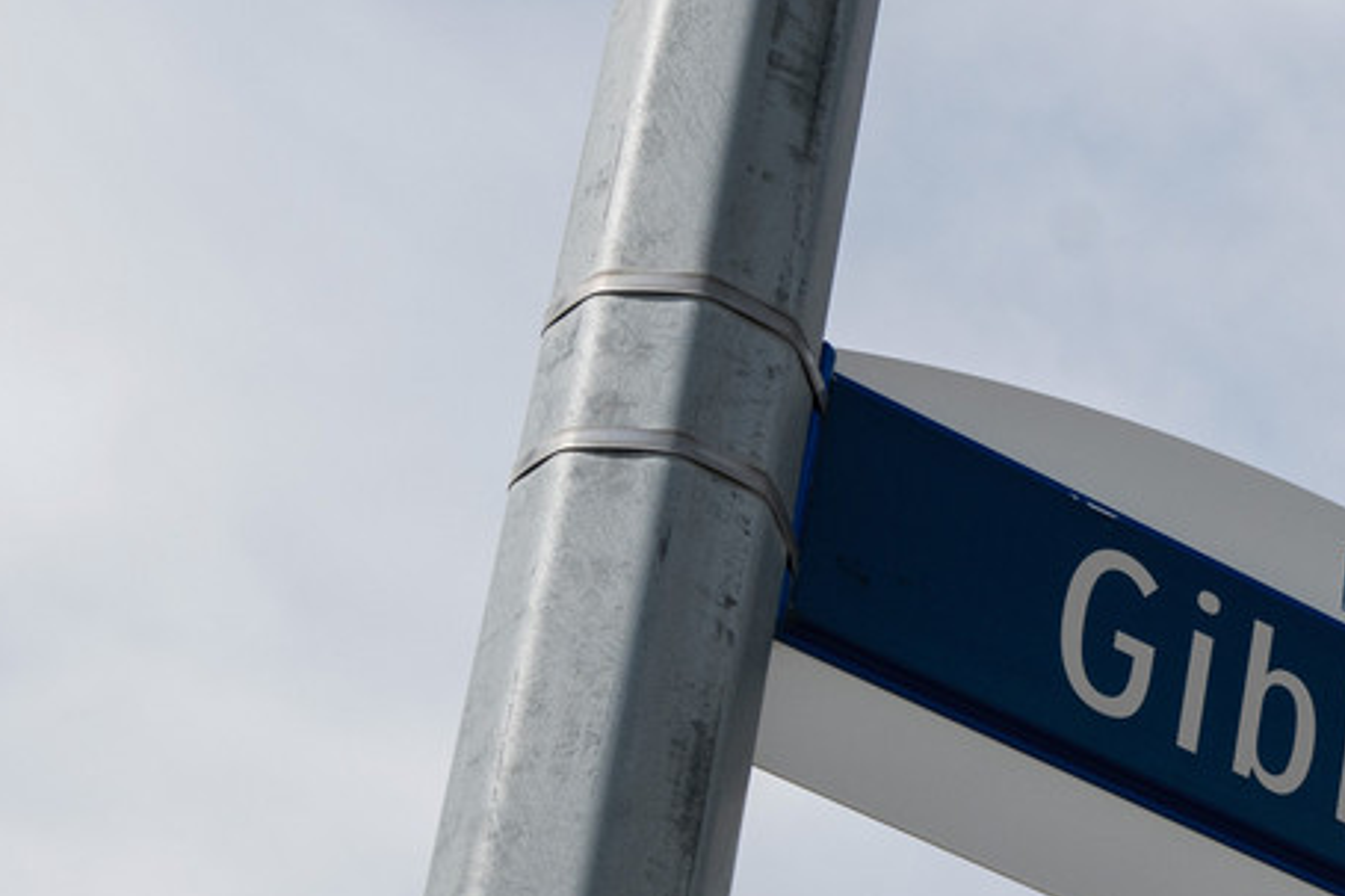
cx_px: 2374
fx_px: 5677
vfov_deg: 8.9
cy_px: 1153
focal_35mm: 152
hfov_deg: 12.4
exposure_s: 1/1000
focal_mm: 40
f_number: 6.3
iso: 160
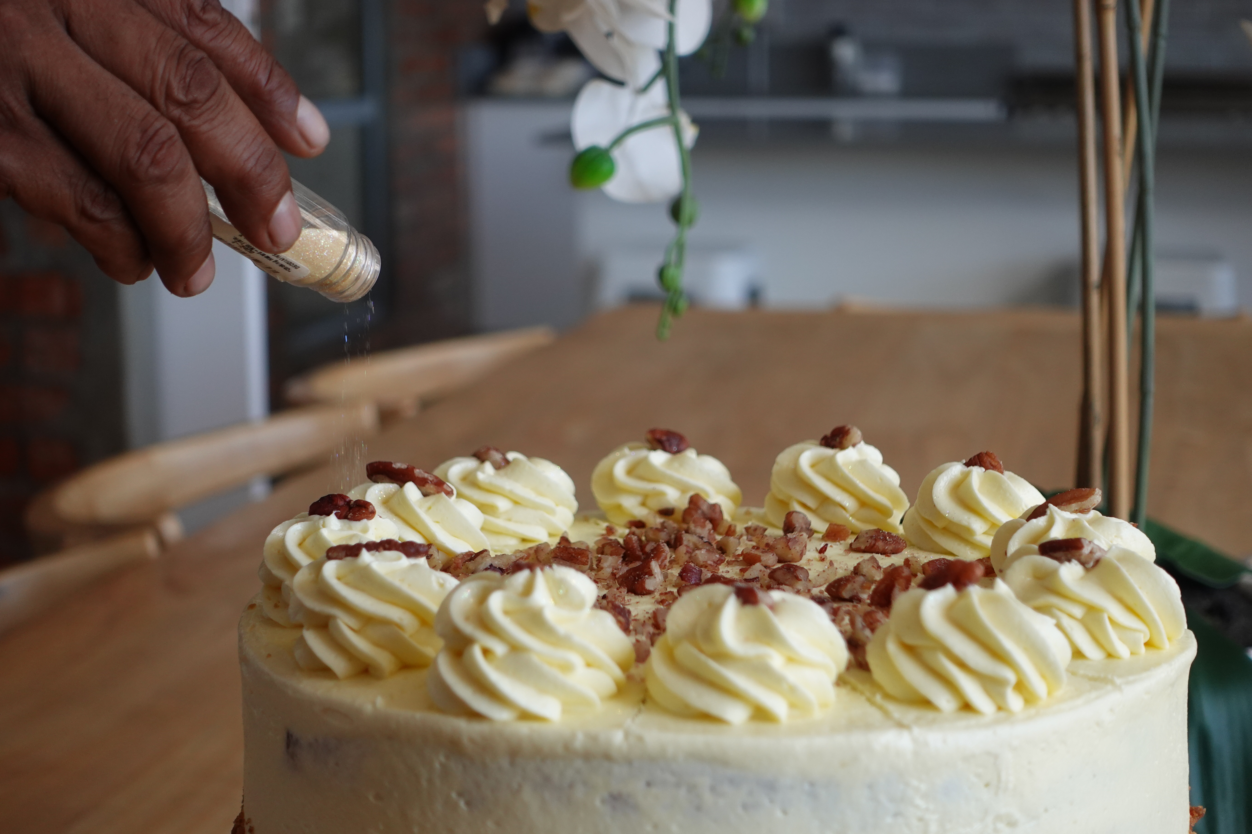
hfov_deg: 28.8
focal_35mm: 70
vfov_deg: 19.5
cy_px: 417
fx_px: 2434
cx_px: 626
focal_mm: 25.7
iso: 400
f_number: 3.5
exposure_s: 1/250
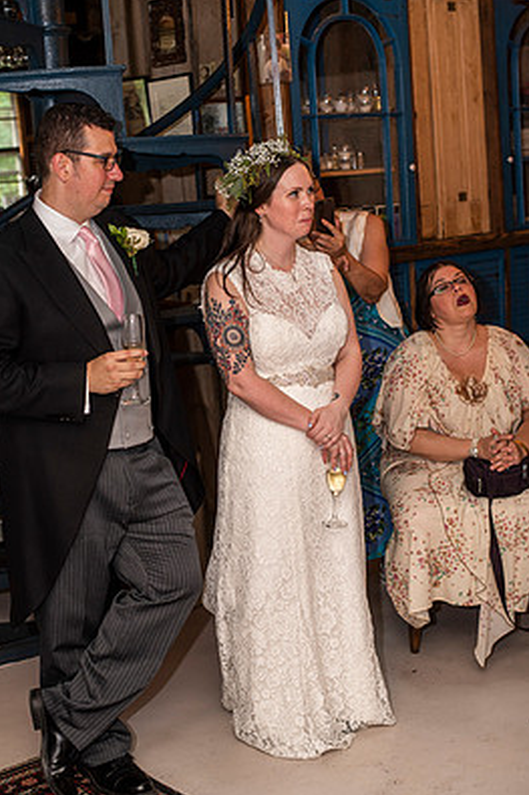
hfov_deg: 23.7
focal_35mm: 57
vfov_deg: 35.1
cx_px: 231
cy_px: 380
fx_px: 1257
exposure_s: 1/100
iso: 500
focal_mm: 50
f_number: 3.2
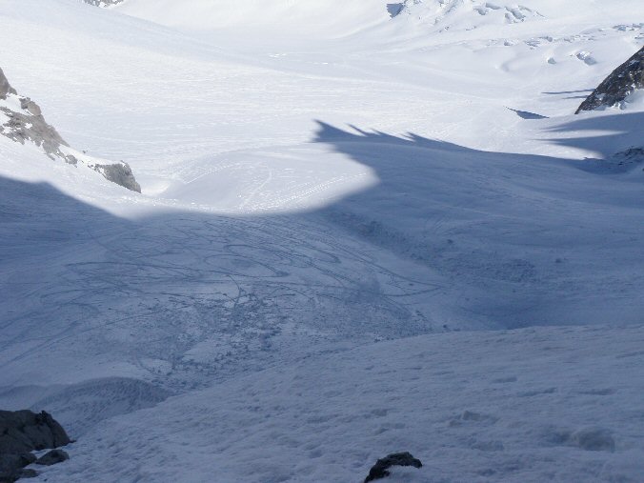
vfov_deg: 49.7
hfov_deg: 63.4
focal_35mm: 28
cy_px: 242
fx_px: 521
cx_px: 322
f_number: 5
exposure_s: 1/640
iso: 50
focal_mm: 5
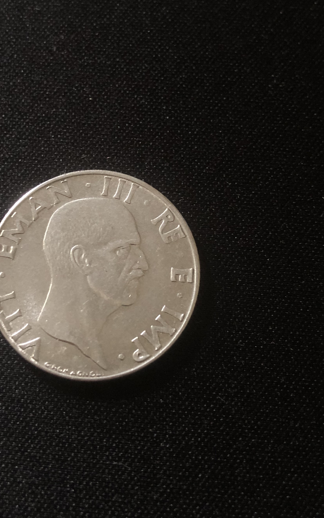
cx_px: 121
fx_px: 636
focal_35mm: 45
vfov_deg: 44.1
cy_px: 200
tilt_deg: -70.5
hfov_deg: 28.5
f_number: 1.8
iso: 100
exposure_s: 1/9
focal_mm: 4
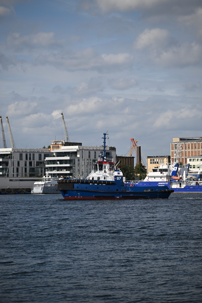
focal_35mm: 120
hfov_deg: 11.4
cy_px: 152
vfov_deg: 17.1
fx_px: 1010
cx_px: 101
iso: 100
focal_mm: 120
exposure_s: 1/2000
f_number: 4
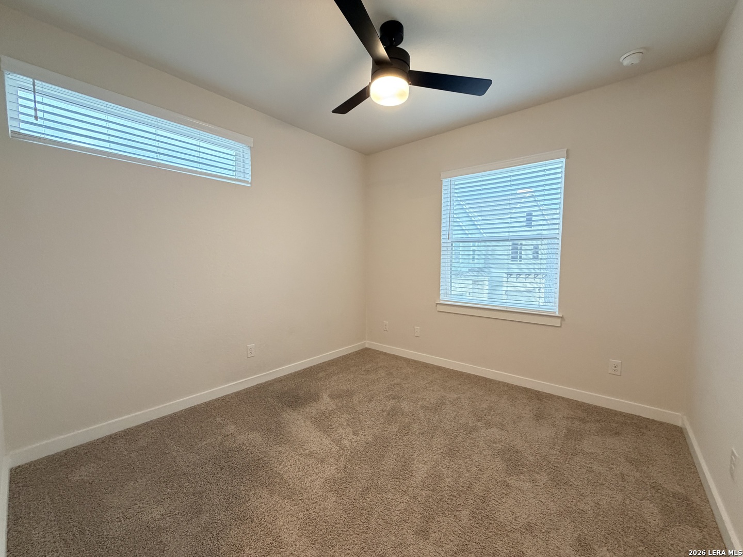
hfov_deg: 102.1
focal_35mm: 14
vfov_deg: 85.7
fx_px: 300
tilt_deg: -3.8
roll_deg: -0.5
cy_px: 278
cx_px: 372
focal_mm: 2.22
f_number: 2.2
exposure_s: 1/60
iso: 320
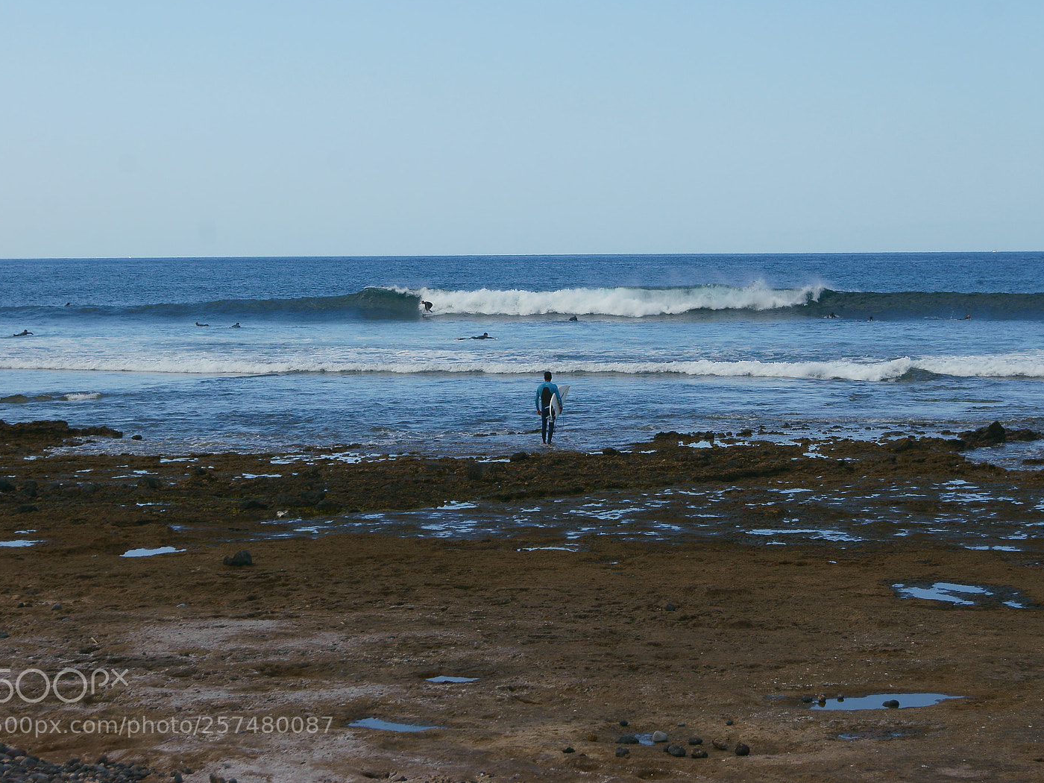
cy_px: 387
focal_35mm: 91
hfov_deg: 21.6
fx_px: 2731
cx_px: 540
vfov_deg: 16.3
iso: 100
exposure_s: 1/200
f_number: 9
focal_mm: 55
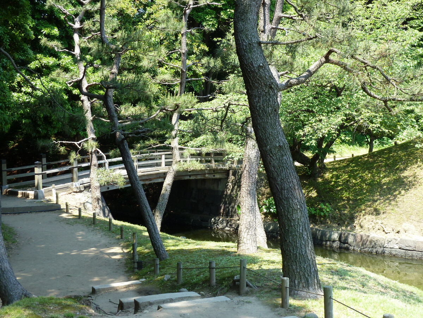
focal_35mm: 59
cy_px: 159
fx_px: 721
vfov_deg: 24.8
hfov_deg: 32.7
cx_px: 212
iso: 80
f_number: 3.9
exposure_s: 1/100
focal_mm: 9.7
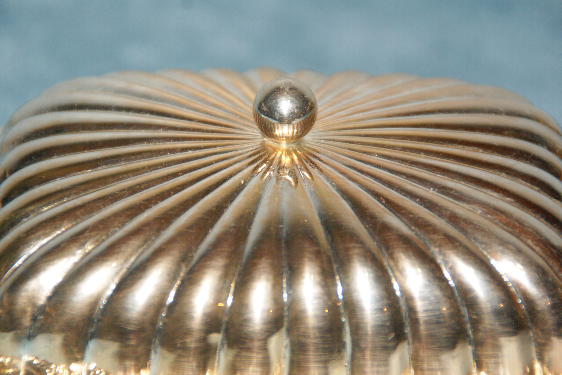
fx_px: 4699
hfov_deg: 6.8
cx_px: 281
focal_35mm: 301
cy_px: 187
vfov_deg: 4.6
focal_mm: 200
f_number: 6.3
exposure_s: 1/125
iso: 400
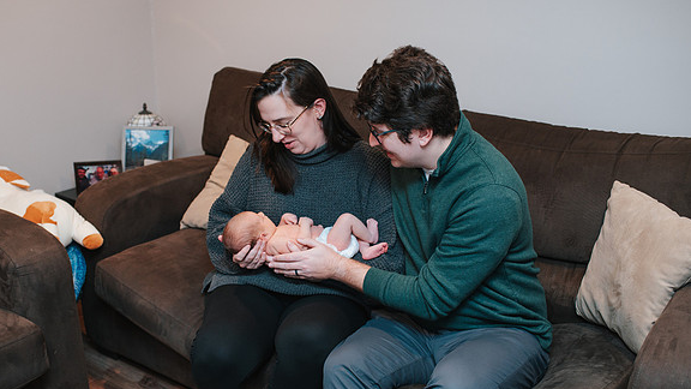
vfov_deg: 28.9
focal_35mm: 41
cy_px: 243
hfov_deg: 49.3
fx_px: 751
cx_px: 307
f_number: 2.8
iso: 1000
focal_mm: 35
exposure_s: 1/160
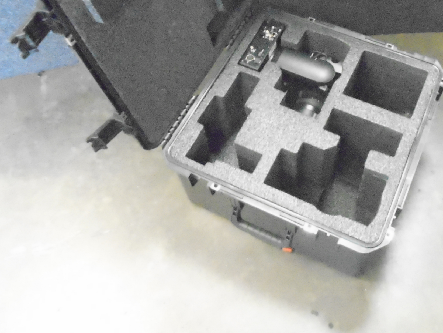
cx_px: 284
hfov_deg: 45.3
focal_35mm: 41
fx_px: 525
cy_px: 82
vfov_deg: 34.4
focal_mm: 4.6
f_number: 3.2
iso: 3200
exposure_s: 1/40
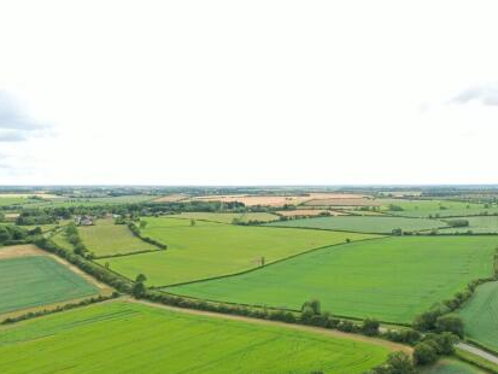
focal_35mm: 31
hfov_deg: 58.1
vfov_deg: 45.5
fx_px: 446
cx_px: 283
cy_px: 185
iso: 100
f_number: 5
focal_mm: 10.26
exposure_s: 1/200
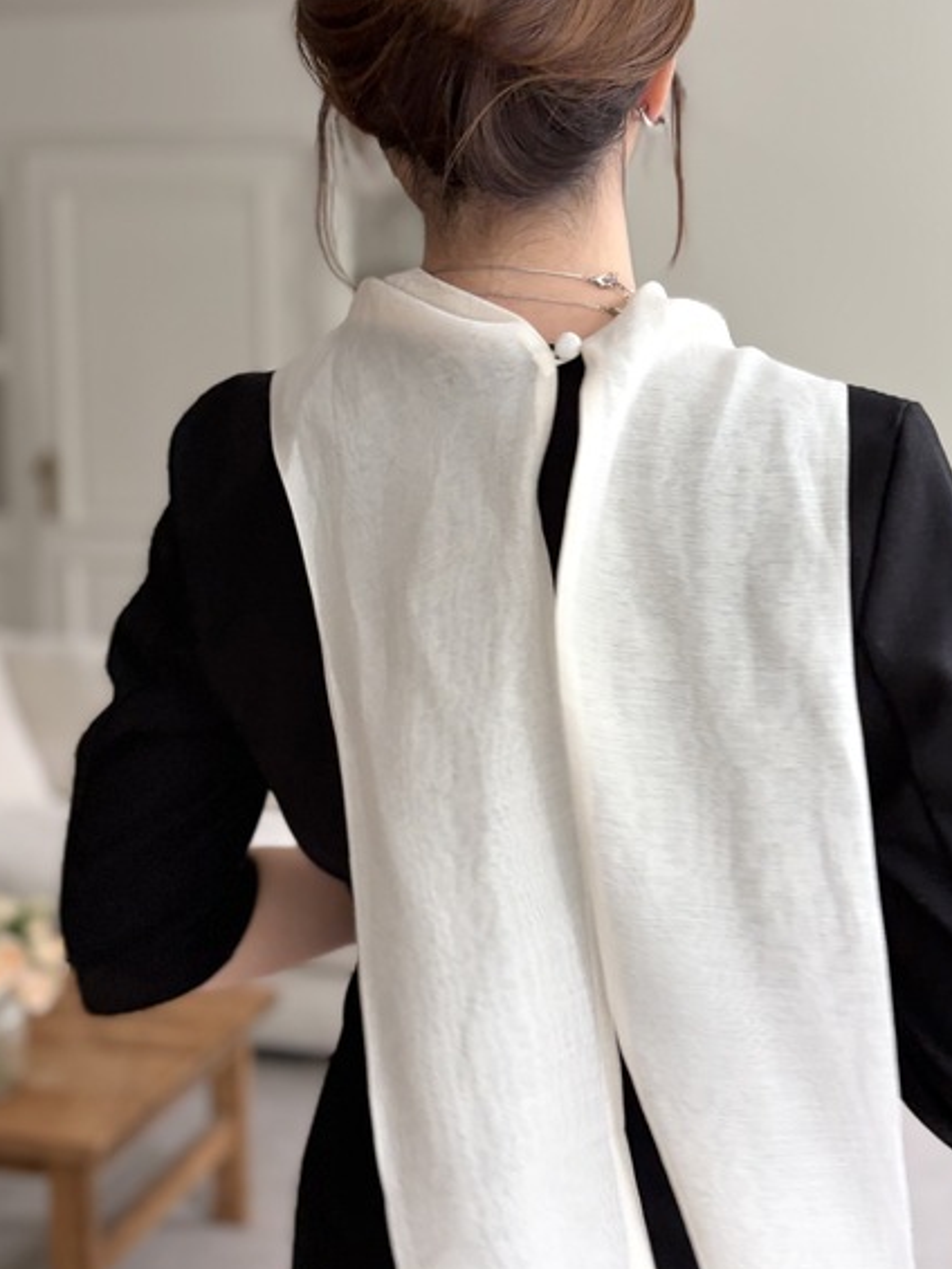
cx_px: 597
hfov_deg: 31.4
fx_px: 1686
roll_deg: -0.9
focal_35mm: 46
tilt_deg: -7.7
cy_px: 591
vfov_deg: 41.2
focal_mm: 5.96
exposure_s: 1/74
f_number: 1.6
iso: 125
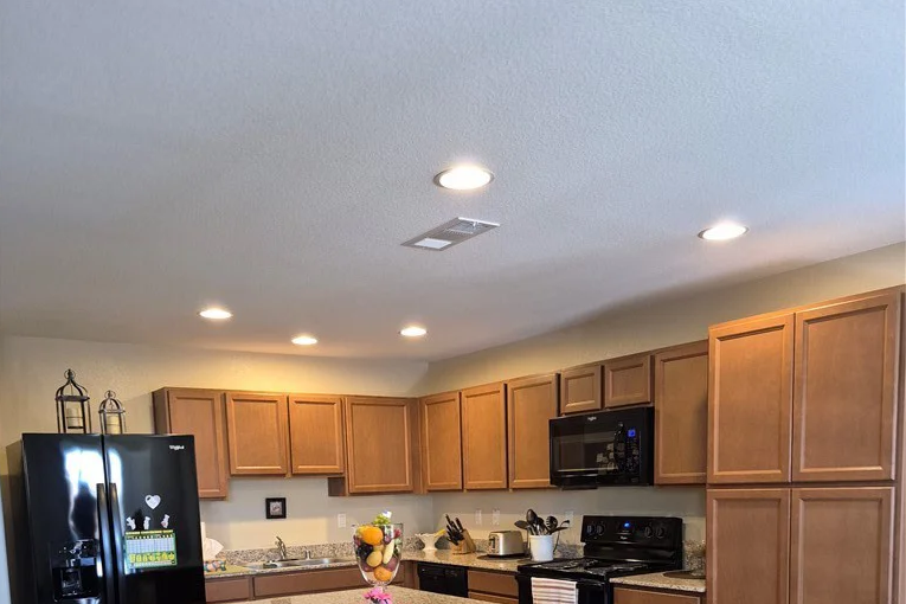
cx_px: 452
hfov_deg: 58.7
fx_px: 805
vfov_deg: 37.5
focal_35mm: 32
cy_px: 578
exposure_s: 1/120
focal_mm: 5.4
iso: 800
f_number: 1.8
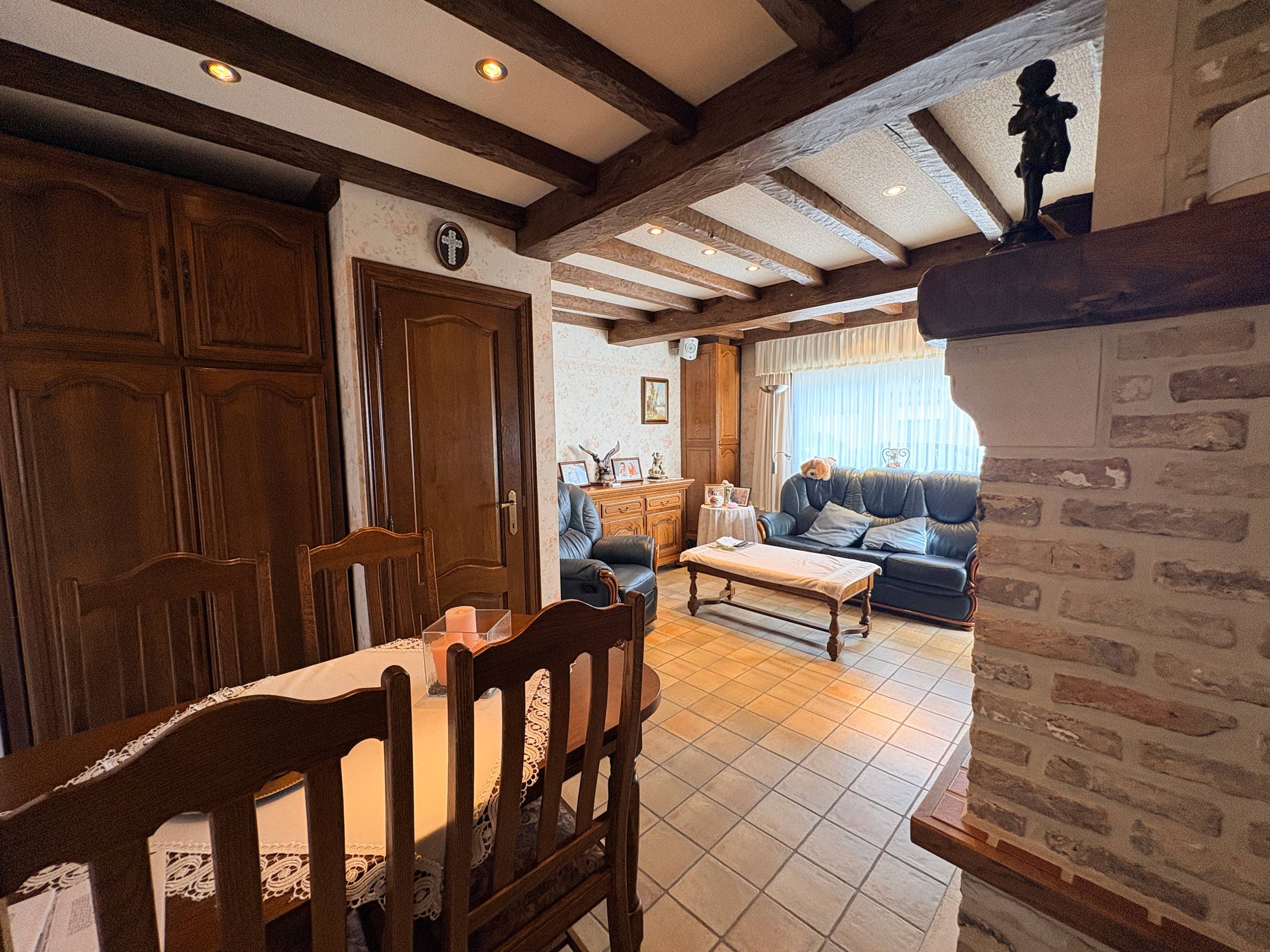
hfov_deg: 102.1
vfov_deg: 85.7
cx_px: 635
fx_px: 514
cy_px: 476
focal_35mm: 14
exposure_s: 1/100
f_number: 2.2
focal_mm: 2.22
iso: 200
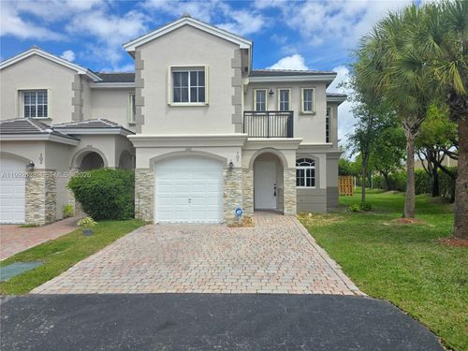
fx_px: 311
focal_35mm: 23
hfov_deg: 73.9
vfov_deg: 58.9
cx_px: 234
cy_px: 176
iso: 12
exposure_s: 1/1016
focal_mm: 6.3
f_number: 1.7
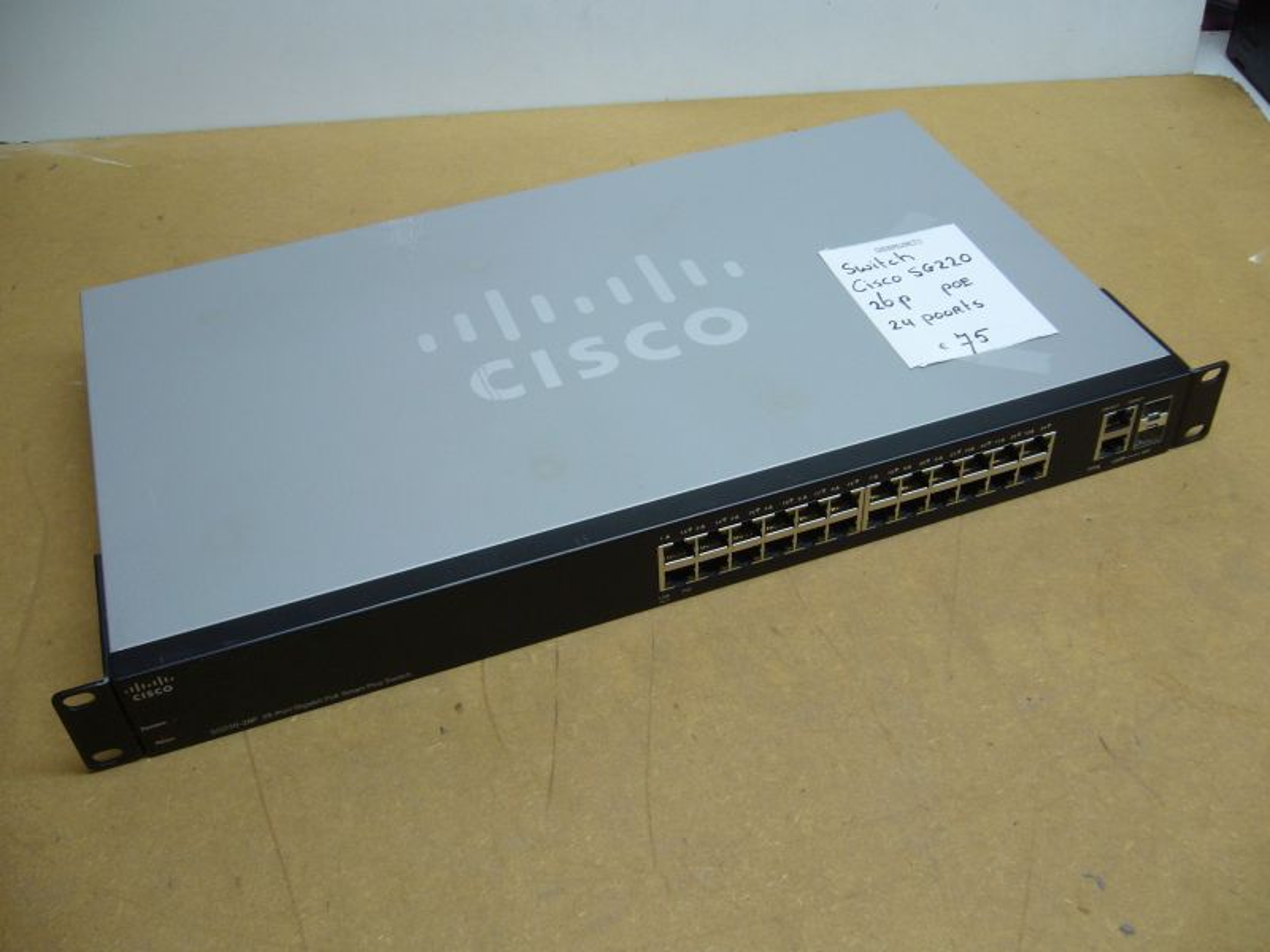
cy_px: 476
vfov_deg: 40.7
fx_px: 1284
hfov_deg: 52.6
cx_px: 635
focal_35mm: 35
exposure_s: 1/25
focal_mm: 5.8
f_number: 2.8
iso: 80
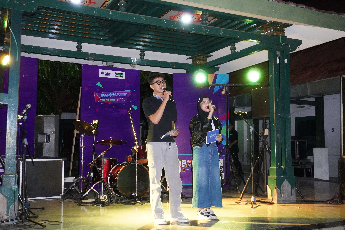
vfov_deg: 34.2
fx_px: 374
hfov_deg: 49.6
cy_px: 115
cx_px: 172
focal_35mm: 39
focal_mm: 26
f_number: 4.5
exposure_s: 1/125
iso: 3200
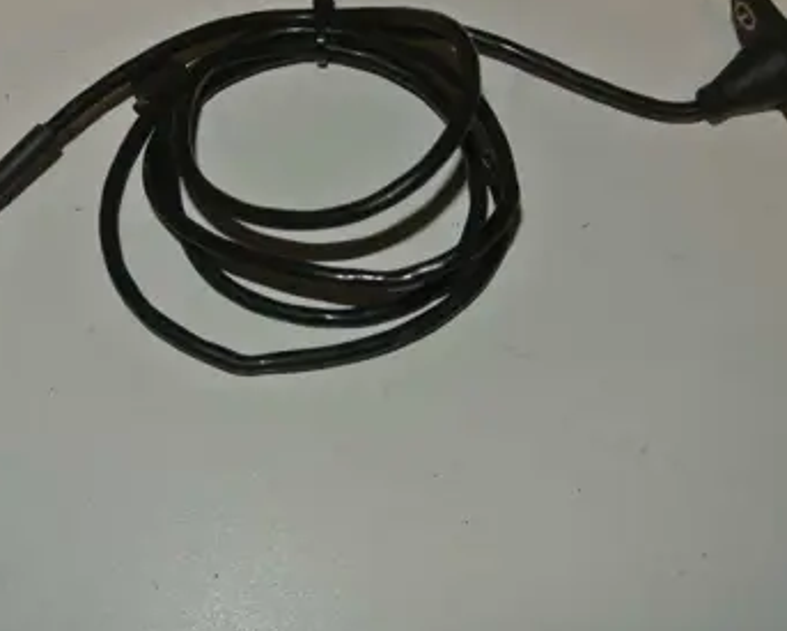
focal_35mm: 53
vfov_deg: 28.6
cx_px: 307
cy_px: 259
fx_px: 1236
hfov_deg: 35.2
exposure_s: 1/60
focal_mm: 13.6
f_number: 4
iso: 200
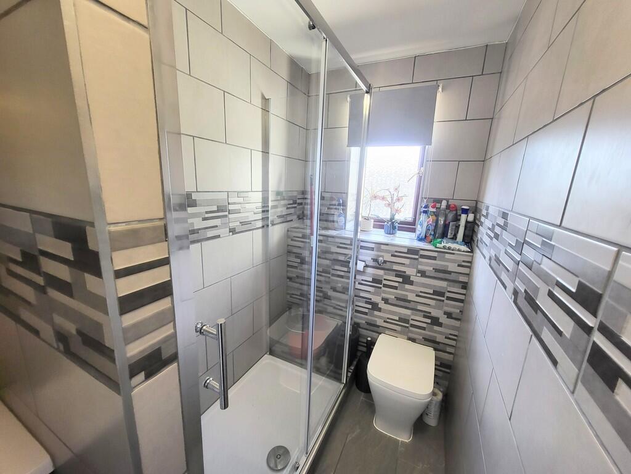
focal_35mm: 13
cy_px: 237
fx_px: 237
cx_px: 316
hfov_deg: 106.2
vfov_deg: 89.9
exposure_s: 1/50
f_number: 2.2
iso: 100
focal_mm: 1.74
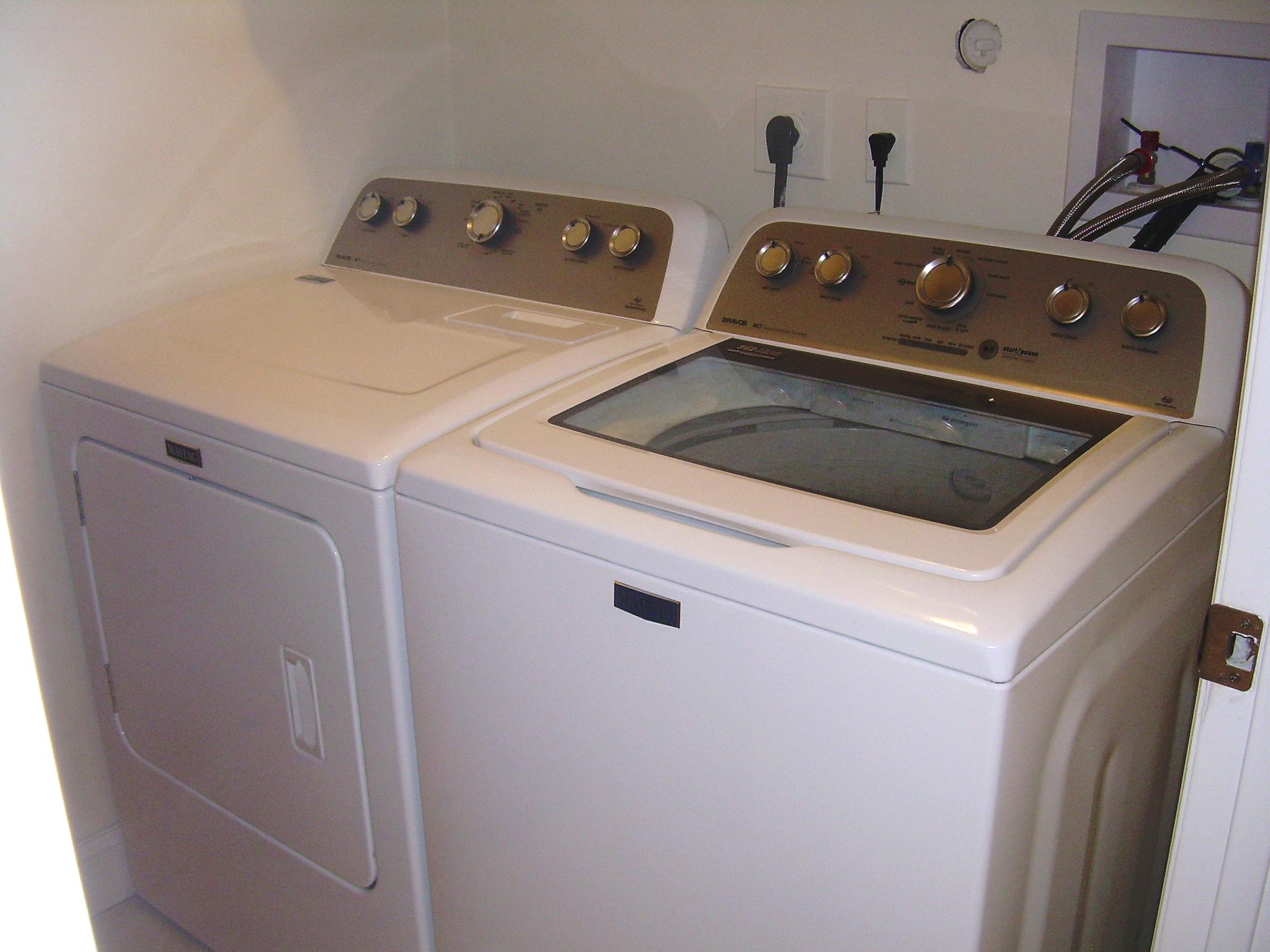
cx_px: 635
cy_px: 476
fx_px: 1394
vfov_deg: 37.7
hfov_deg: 49.0
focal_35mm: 38
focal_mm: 6.3
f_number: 2.8
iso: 50
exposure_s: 1/60
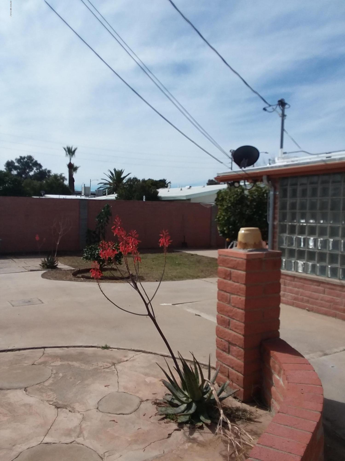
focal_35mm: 29
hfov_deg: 48.2
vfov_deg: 61.7
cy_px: 230
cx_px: 172
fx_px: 385
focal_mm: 2.47
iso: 40
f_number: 1.9
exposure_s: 1/2997
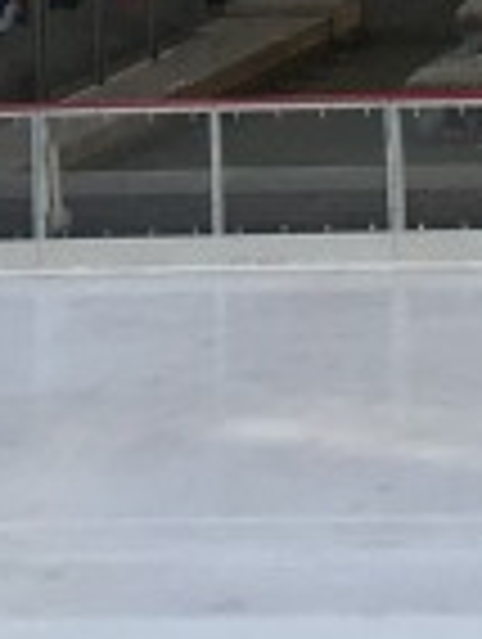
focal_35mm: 217
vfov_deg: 7.9
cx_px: 982
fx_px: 4017
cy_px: -1264
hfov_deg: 6.6
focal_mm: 4.15
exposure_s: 1/351
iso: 25
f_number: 2.2
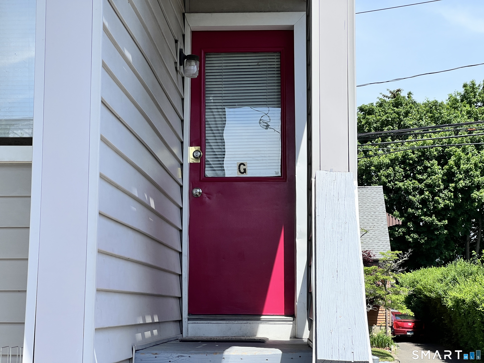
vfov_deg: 19.1
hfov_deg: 25.3
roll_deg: -0.8
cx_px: 242
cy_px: 182
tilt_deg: +6.9
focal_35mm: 77
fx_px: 1077
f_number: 2.8
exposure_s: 1/561
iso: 32
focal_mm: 9
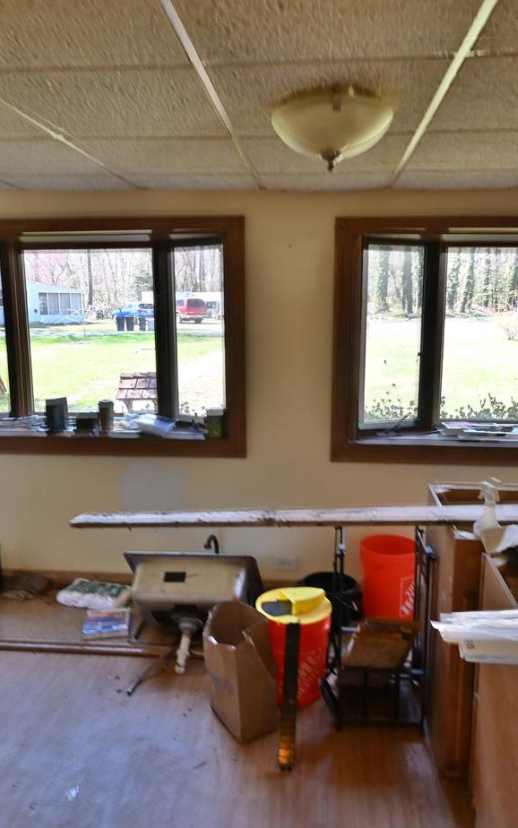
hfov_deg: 46.0
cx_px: 267
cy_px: 409
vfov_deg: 68.4
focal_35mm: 27
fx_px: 609
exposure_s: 1/80
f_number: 9
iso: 2200
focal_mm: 17
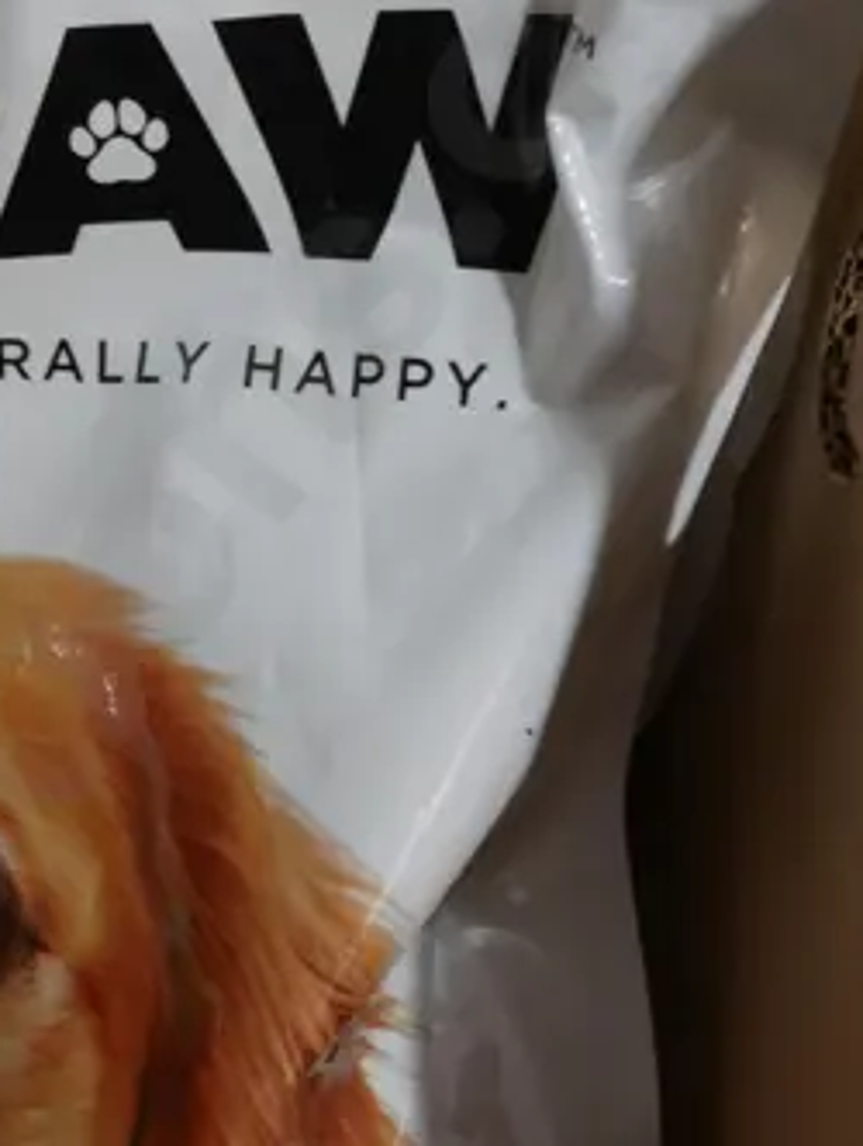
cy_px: 980
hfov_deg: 9.5
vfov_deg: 12.7
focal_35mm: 154
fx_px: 5106
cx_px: -157
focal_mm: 25
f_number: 5.3
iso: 1250
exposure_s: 1/60
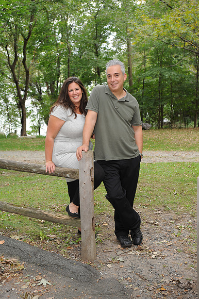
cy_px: 150
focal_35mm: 55
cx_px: 100
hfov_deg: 24.6
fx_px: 457
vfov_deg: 36.3
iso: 500
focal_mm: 55
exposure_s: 1/125
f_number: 5.6
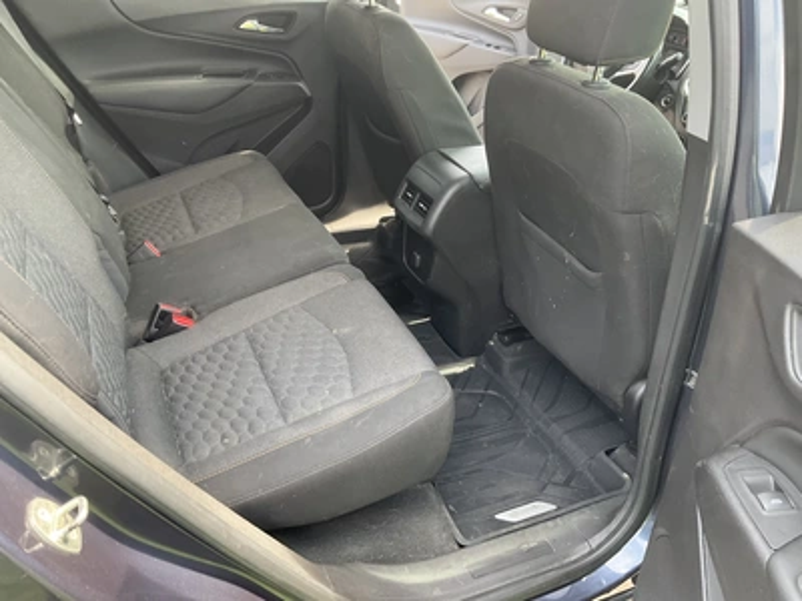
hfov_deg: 61.7
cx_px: 401
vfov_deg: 48.2
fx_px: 672
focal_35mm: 29
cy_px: 300
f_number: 1.8
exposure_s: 1/122
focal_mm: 3
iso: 64
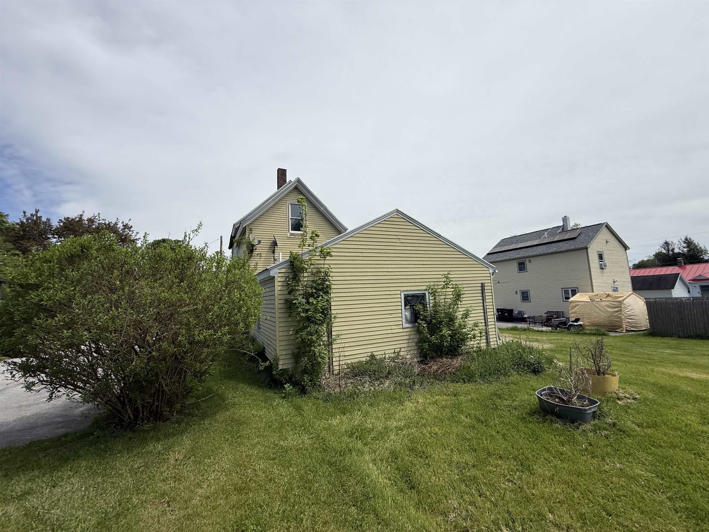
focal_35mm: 14
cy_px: 266
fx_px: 287
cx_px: 354
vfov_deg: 85.7
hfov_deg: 102.1
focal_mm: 2.22
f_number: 2.2
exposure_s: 1/2841
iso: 50
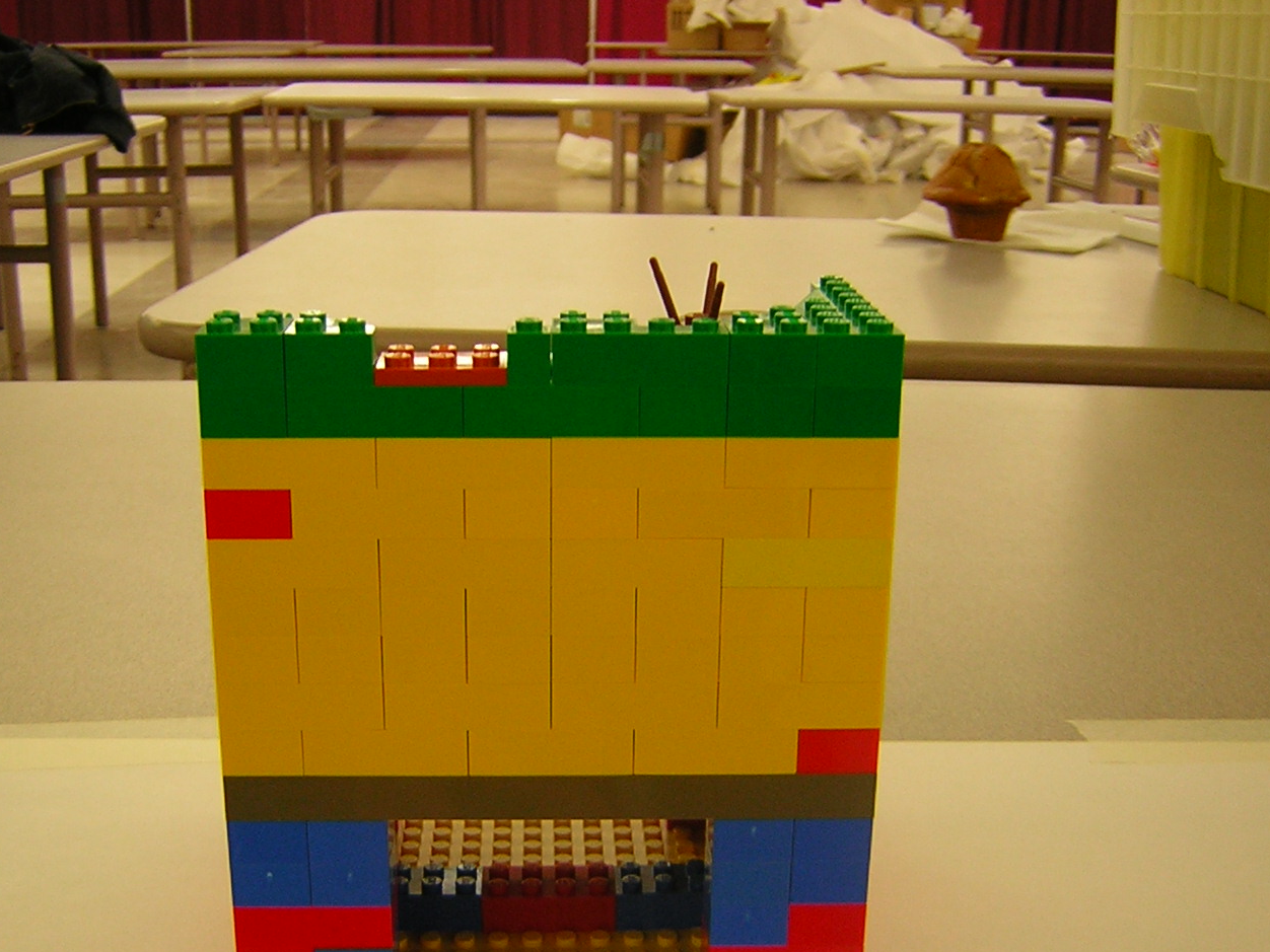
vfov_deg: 31.4
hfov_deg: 41.2
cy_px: 600
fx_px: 1688
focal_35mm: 46
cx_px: 619
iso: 50
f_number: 2.6
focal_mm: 4.7
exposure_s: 1/7.3
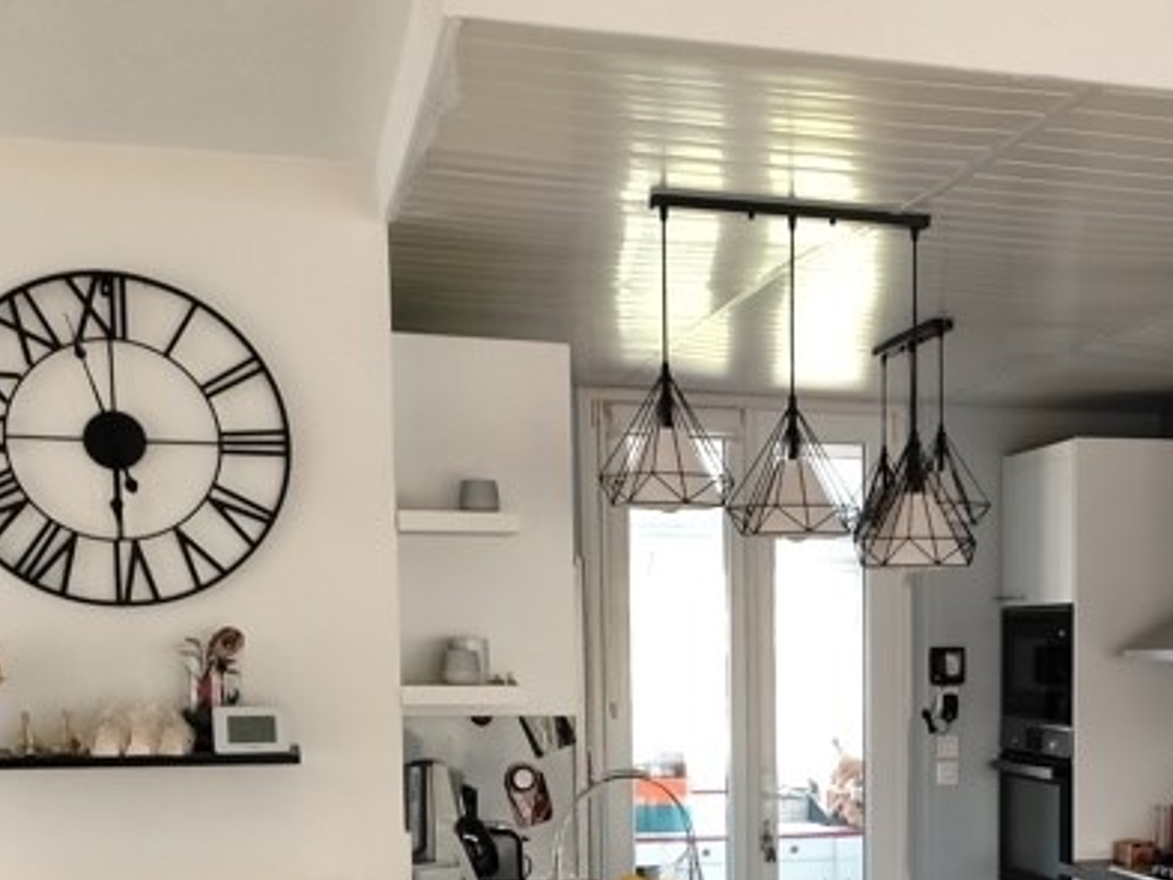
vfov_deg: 25.6
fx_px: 1864
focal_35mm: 55
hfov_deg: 34.0
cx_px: 925
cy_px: 826
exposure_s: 1/33.3
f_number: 1.8
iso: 988
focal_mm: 4.05
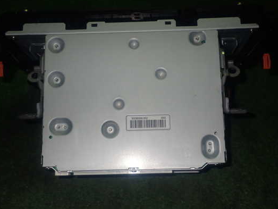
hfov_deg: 40.4
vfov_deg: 30.9
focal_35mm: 47
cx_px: 136
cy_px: 104
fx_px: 378
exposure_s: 1/40
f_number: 8
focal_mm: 7.31
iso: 250
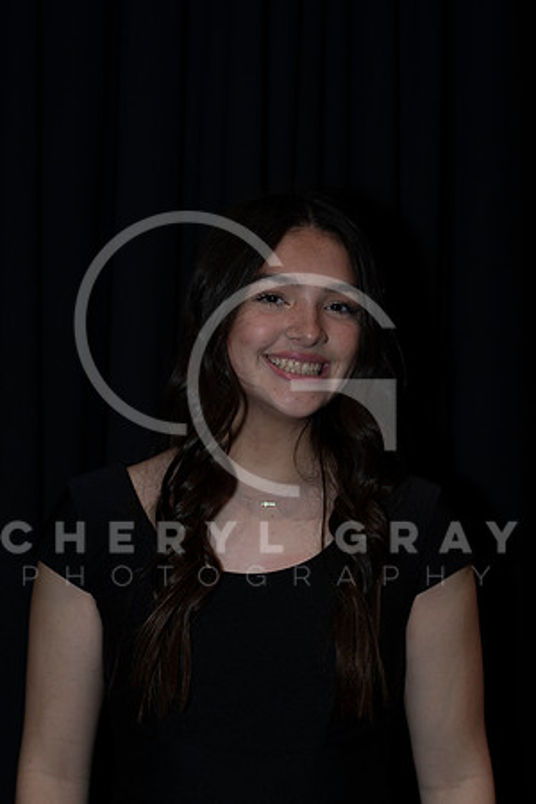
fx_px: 1675
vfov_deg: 27.0
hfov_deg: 18.2
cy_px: 402
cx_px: 268
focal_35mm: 75
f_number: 2.8
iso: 250
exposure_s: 1/400
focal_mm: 50
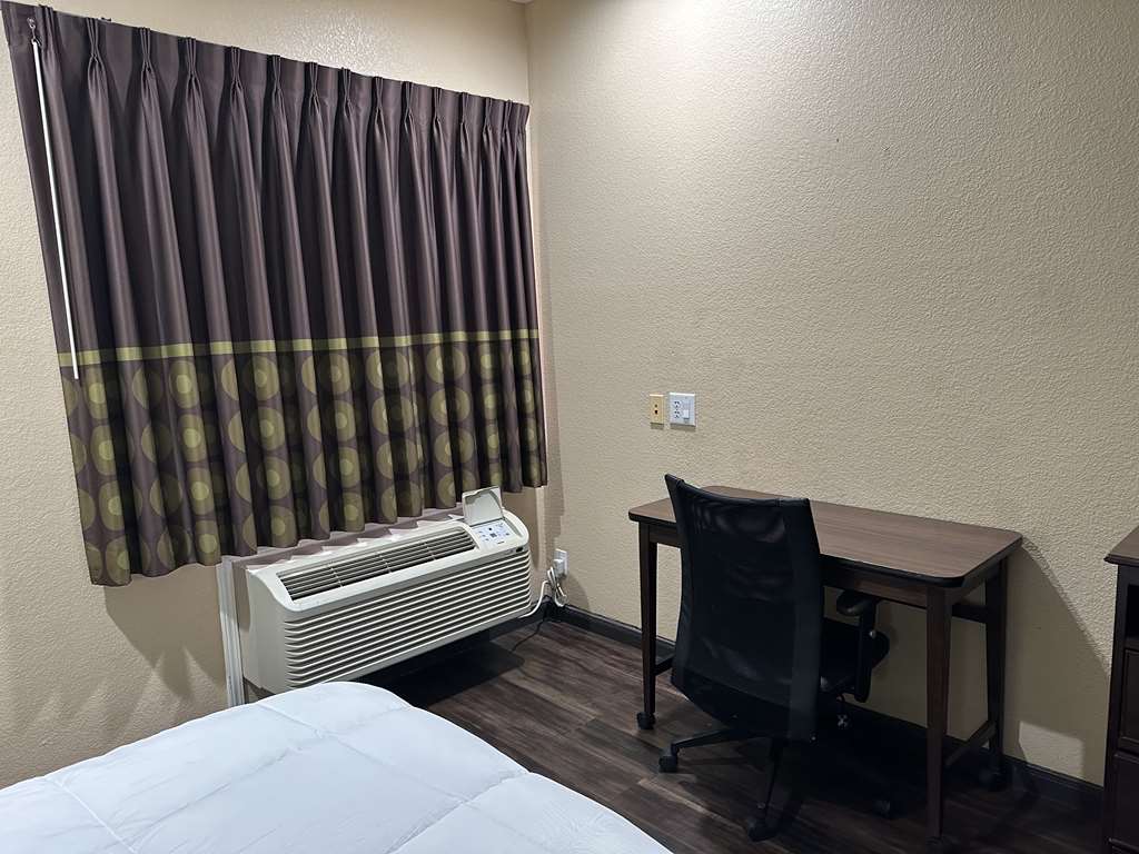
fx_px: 790
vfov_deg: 56.8
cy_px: 427
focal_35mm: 24
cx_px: 570
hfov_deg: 71.6
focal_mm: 6.86
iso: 400
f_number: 1.78
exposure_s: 1/60
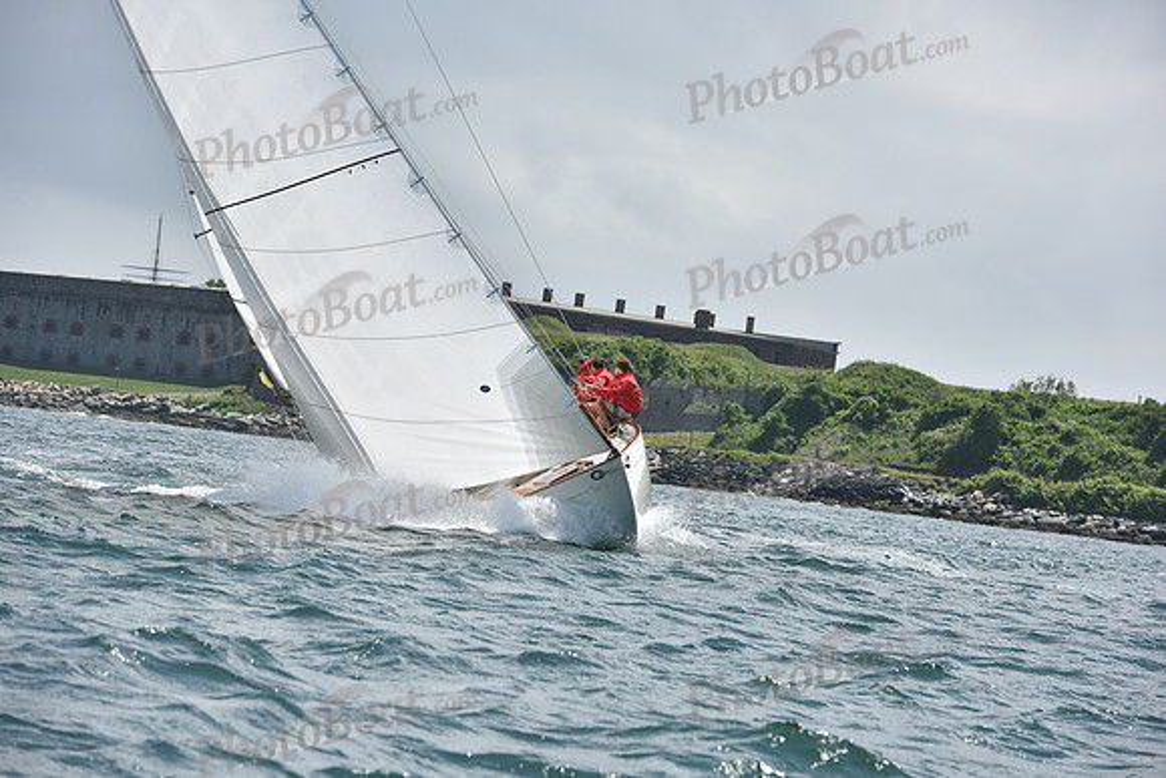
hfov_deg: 12.8
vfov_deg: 8.6
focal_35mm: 160
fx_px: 5183
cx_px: 583
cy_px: 389
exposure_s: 1/1250
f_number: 7.1
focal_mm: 160
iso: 250
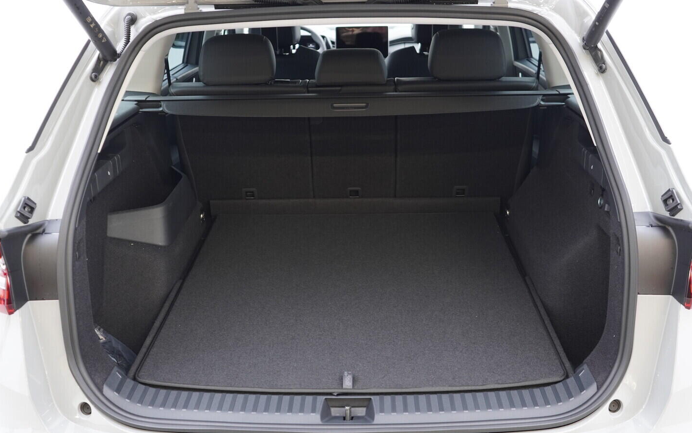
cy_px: 202
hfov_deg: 52.8
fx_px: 698
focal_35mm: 37
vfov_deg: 34.4
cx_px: 346
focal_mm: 24
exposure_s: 1/40
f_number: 2.8
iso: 640
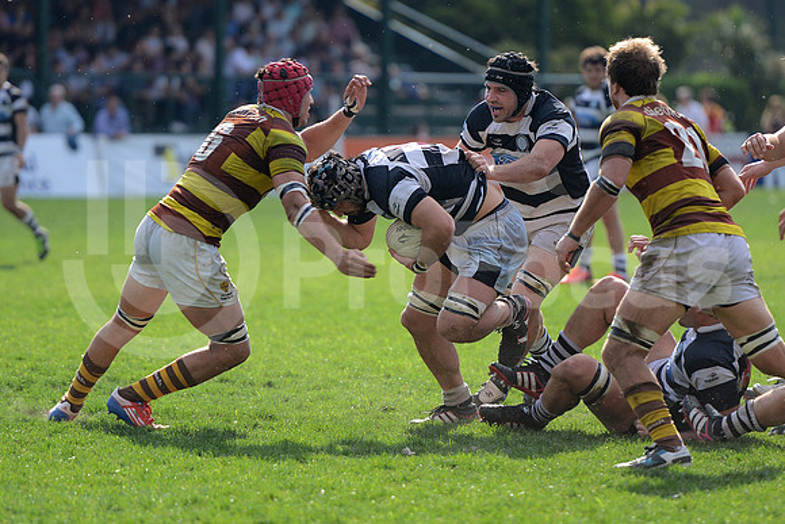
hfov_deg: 10.5
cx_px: 392
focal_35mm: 195
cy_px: 262
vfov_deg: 7.0
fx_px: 4253
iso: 320
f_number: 2.8
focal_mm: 195
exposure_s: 1/1000
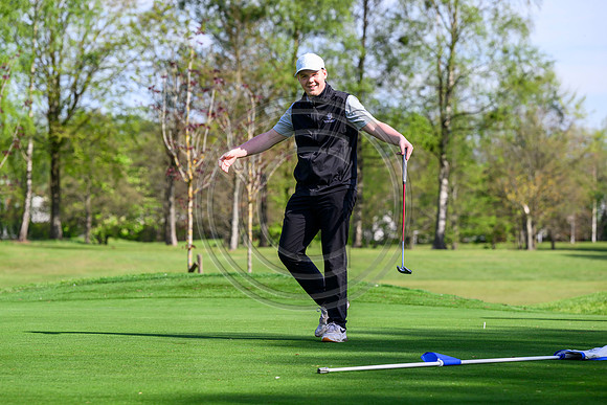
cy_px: 202
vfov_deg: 9.5
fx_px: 2445
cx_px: 304
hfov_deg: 14.2
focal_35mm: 145
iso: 500
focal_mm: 145
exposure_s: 1/1600
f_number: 5
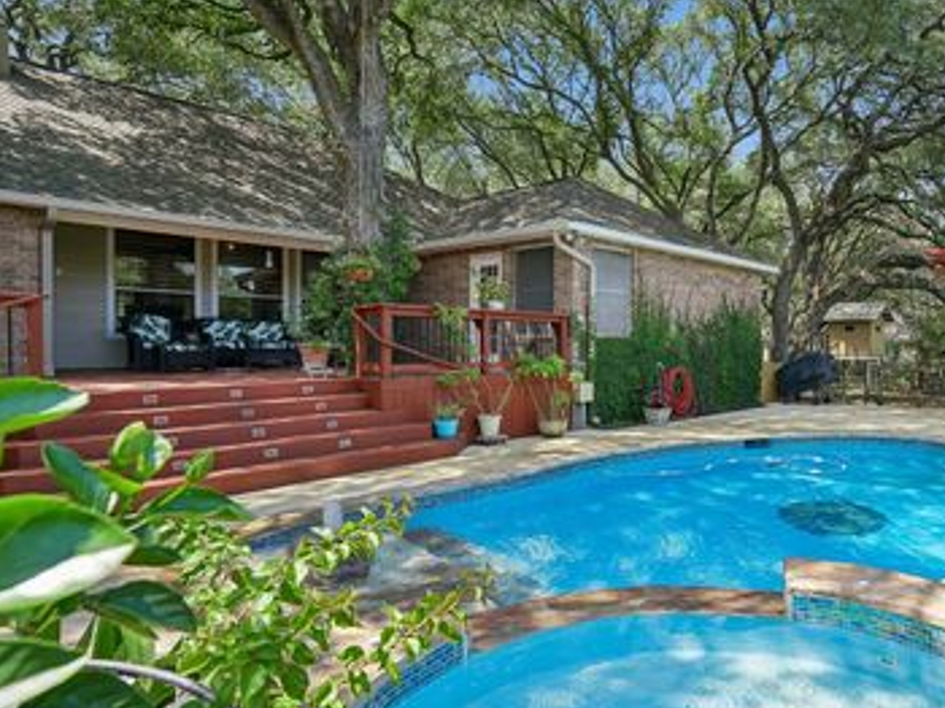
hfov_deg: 72.9
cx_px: 667
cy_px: 358
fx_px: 600
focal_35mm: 22
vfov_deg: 61.0
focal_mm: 16
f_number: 8
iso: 200
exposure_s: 1/125
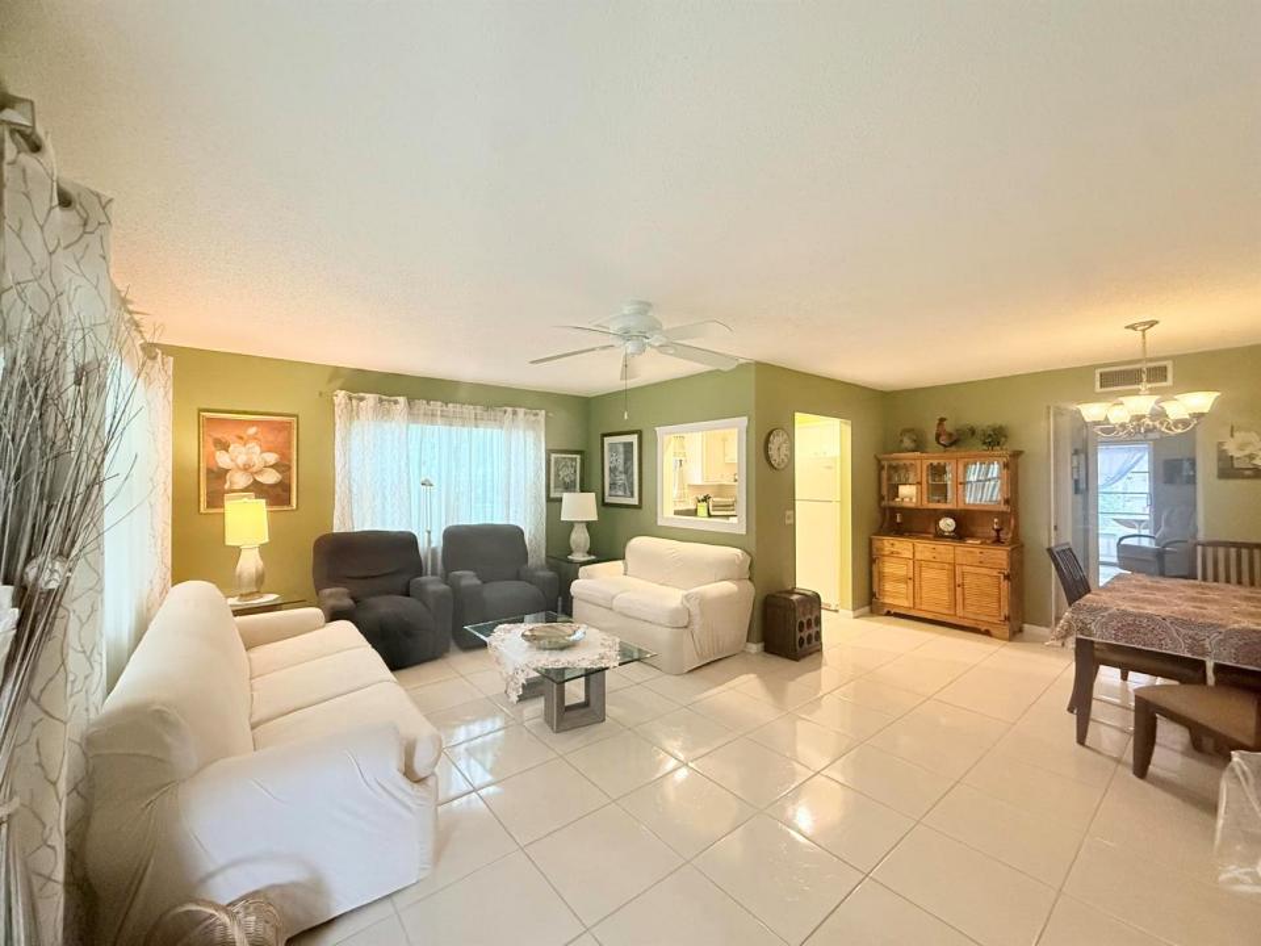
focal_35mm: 14
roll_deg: +0.0
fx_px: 510
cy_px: 473
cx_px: 630
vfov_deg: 85.7
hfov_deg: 102.1
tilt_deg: +1.1
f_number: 2.2
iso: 640
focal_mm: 2.22
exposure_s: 1/60
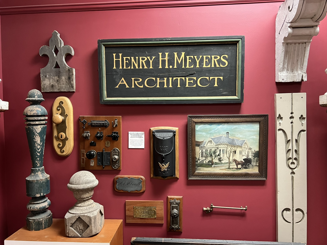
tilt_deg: -2.1
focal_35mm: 26
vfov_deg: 53.1
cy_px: 122
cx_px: 164
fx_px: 246
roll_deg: +1.3
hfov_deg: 67.3
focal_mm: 5.7
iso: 500
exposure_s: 1/60
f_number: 1.5
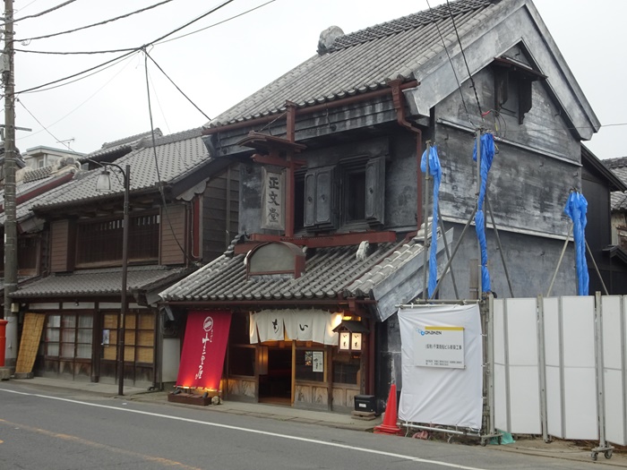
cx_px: 314
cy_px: 235
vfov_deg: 32.9
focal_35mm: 44
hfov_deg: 42.9
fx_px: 797
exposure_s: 1/50
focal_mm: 7.58
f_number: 4.5
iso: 125
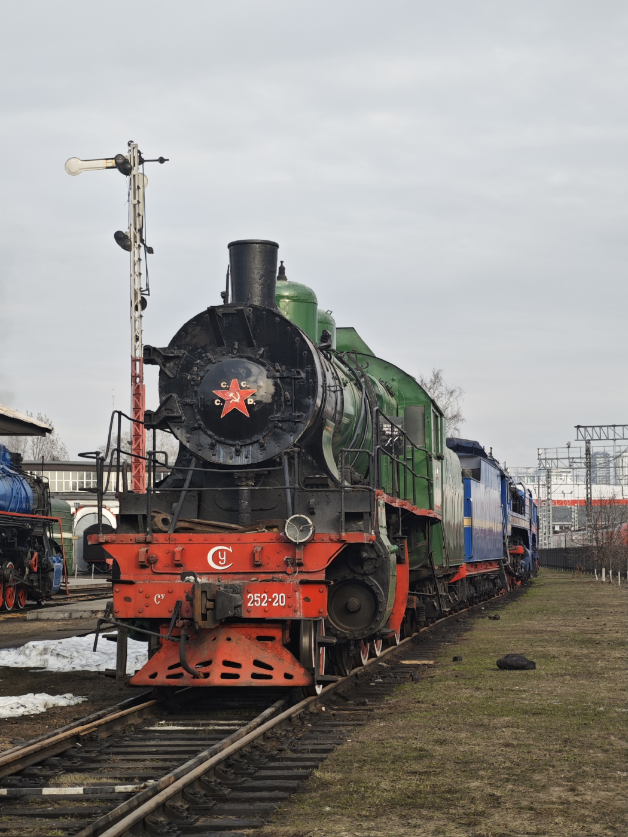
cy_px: 418
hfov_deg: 21.0
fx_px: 1693
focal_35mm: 70
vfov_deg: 27.8
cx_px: 314
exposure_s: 1/144
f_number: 2
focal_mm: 9
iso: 50
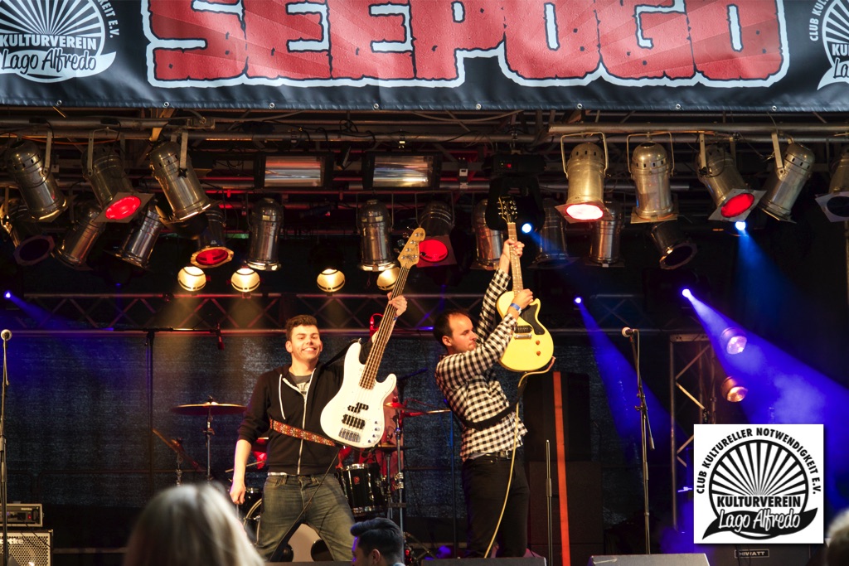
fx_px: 2500
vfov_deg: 12.9
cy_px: 283
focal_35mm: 106
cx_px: 424
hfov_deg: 19.3
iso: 3200
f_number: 5.6
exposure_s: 1/200
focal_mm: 106
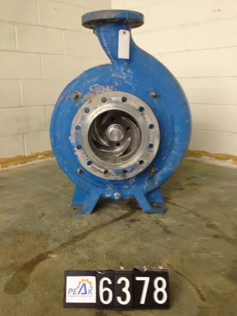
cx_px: 118
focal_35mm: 35
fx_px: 320
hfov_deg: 40.7
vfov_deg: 52.6
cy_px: 158
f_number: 2.4
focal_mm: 4.28
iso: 125
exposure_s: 1/20
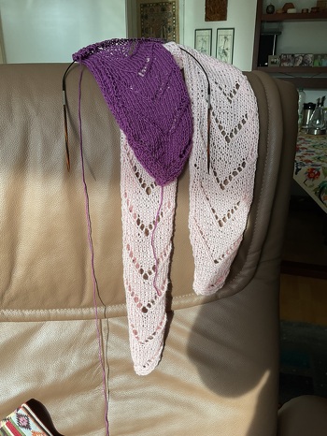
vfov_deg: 61.6
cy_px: 218
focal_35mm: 29
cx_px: 164
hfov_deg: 48.3
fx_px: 365
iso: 16
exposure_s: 1/177
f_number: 1.8
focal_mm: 3
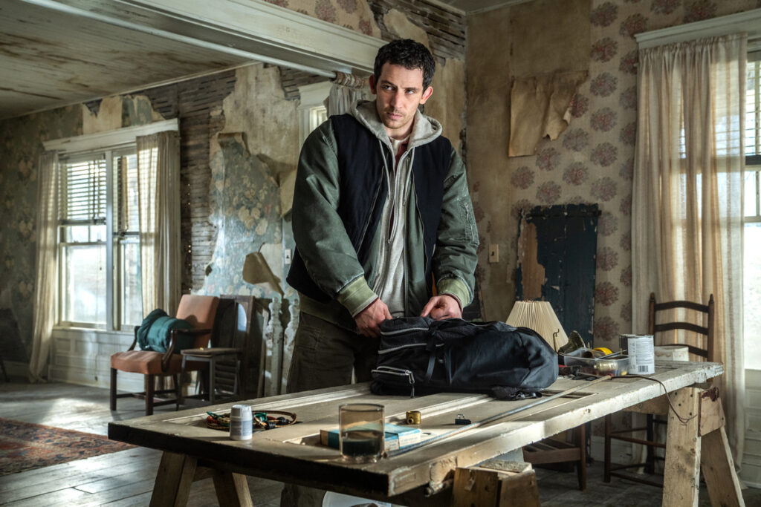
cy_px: 254
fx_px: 824
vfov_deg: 34.2
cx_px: 380
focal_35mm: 39
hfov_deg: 49.5
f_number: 4.5
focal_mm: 39
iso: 1000
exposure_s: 1/400
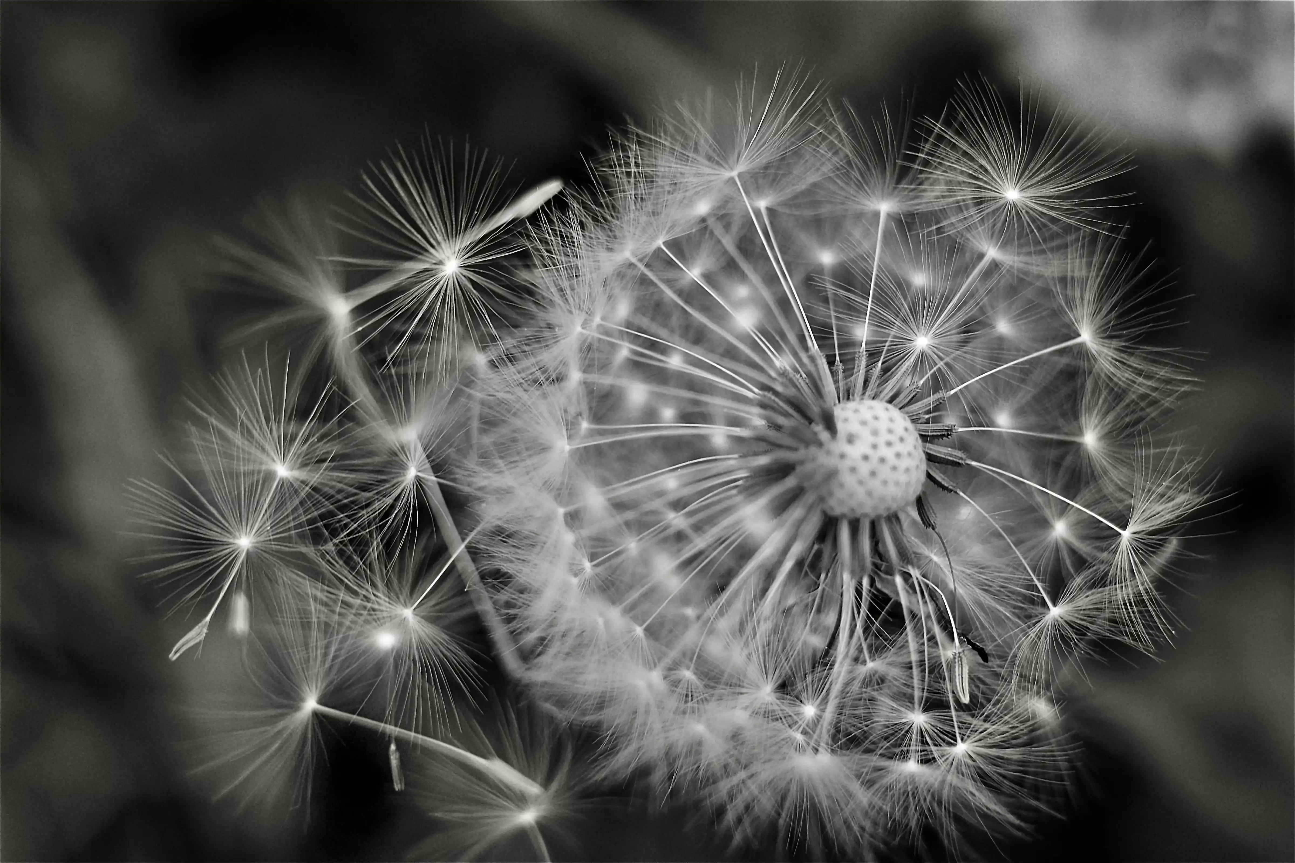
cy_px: 432
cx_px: 648
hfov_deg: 39.6
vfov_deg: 27.0
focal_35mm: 50
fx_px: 1798
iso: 100
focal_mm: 26
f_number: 2.8
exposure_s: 1/80
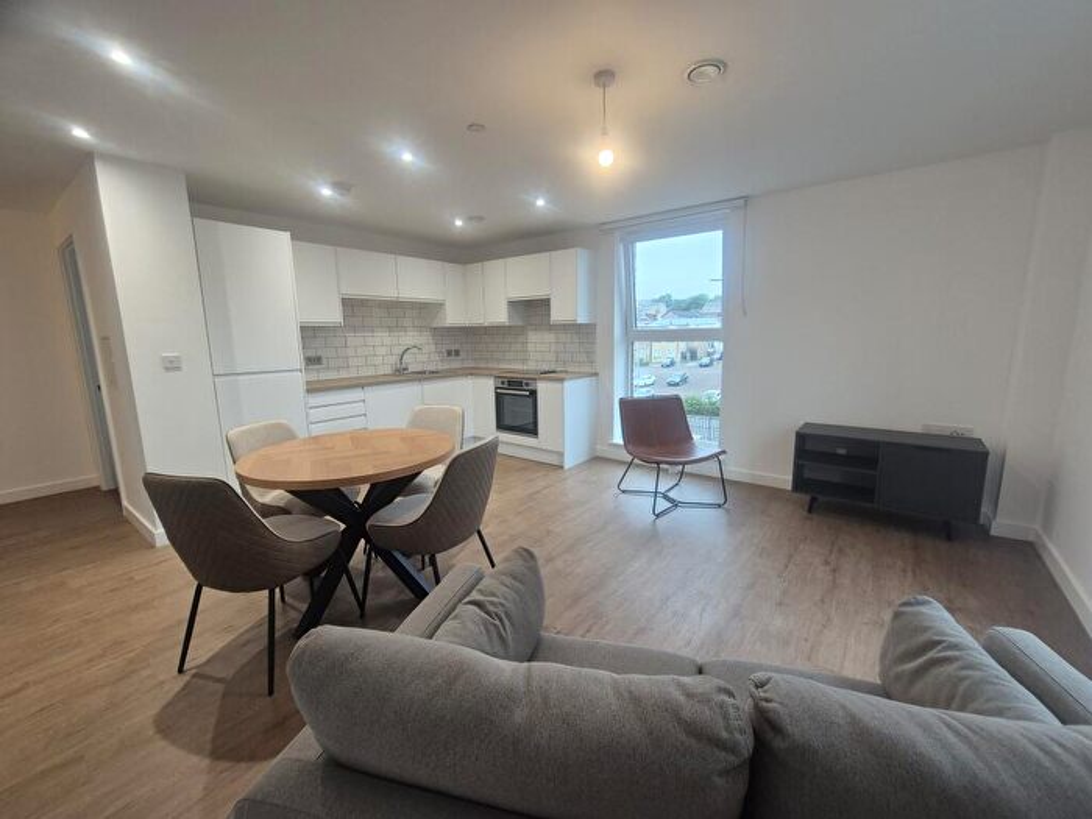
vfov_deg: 89.9
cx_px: 546
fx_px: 410
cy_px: 410
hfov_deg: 106.2
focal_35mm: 13
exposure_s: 1/50
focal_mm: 2.2
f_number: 2.2
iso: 100
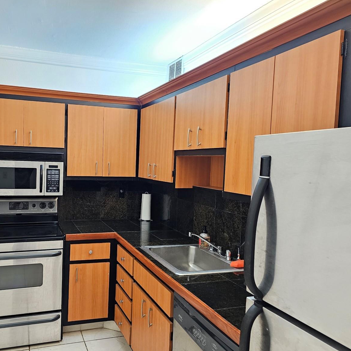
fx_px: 321
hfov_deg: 56.0
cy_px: 175
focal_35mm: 28
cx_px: 114
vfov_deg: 57.3
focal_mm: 6.3
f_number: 1.7
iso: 1000
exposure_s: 1/120
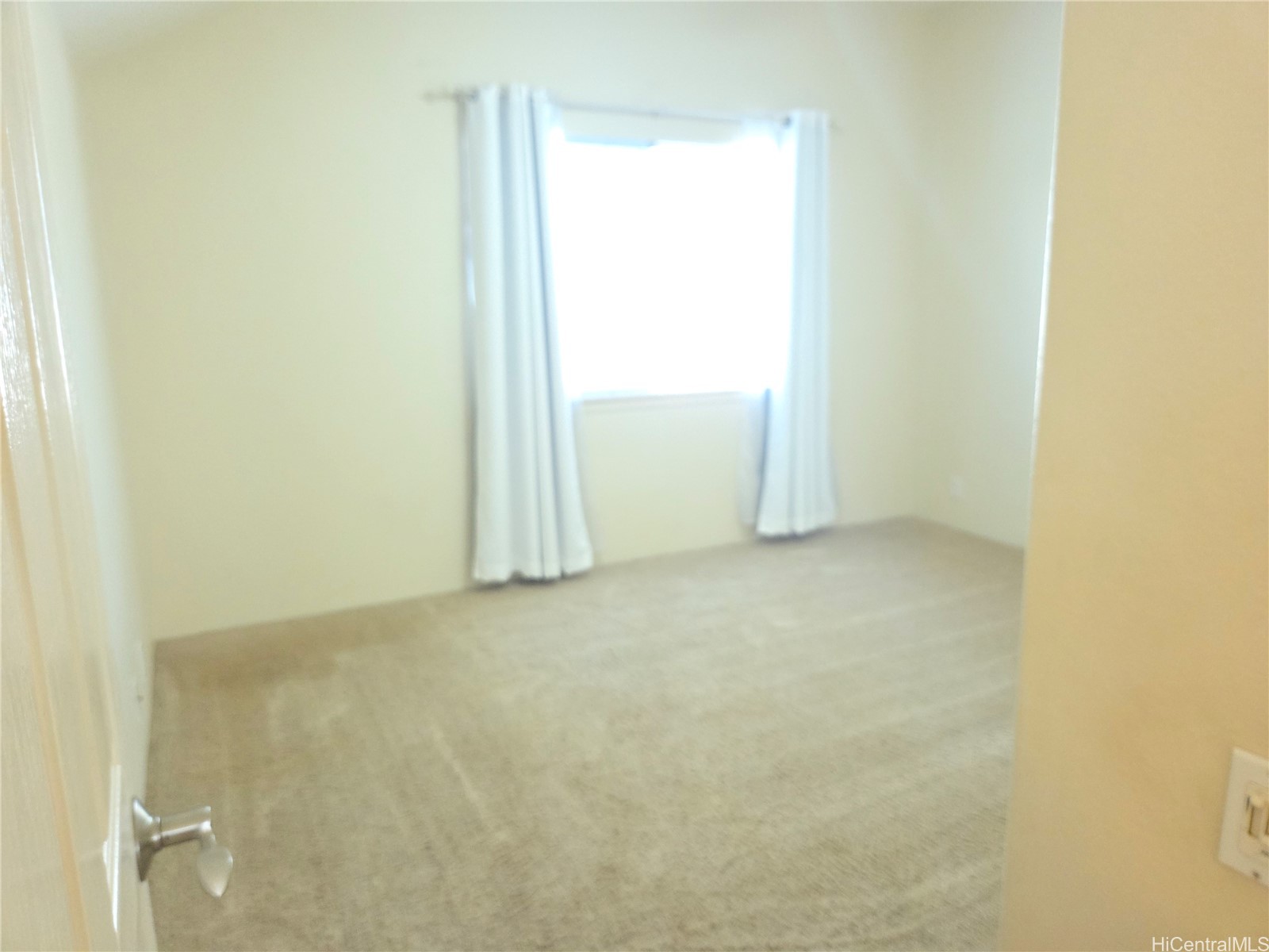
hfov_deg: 73.9
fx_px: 843
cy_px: 476
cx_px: 634
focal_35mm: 23
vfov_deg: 58.9
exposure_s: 1/120
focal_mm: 5.4
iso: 1600
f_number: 1.8
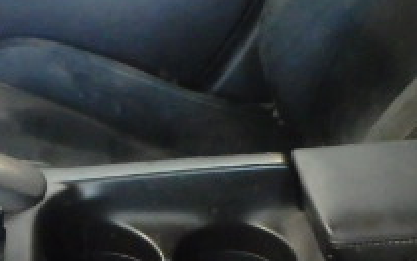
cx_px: 63
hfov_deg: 22.1
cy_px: 200
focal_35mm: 92
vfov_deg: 14.2
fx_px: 1046
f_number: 3.9
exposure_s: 1/4
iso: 1600
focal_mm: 5
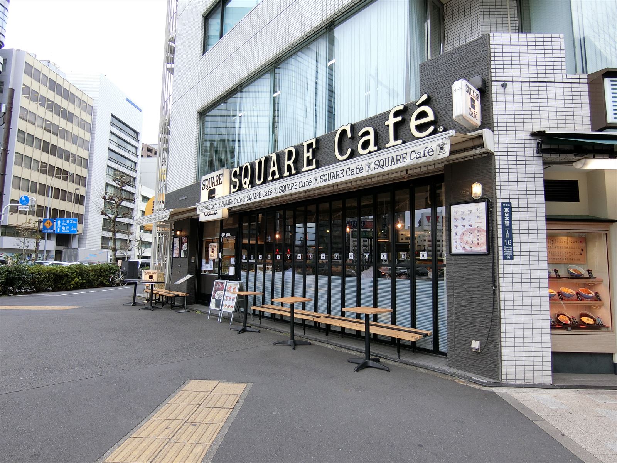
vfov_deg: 68.7
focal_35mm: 19
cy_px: 232
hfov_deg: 84.7
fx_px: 339
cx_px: 308
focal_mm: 4.06
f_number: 2.7
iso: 80
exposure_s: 1/160
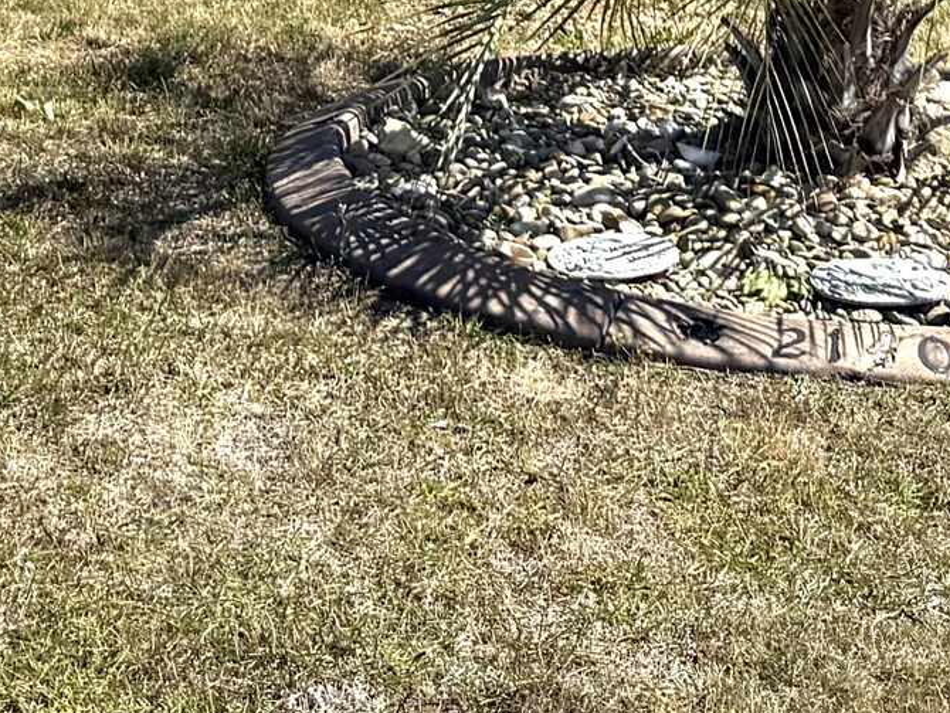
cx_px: 84
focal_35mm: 110
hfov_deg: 17.6
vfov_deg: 11.5
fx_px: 3020
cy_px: -890
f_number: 1.78
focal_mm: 6.76
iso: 80
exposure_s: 1/5348
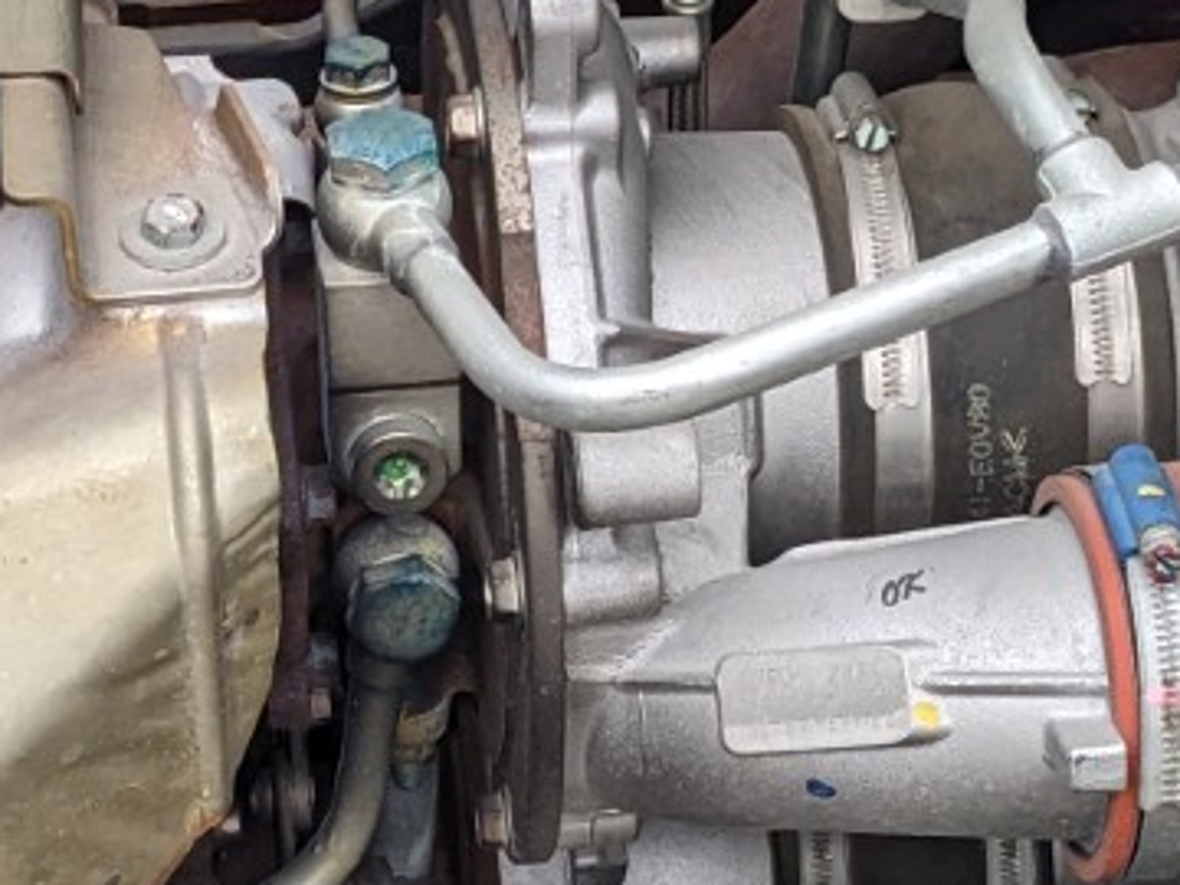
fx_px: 4091
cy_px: 357
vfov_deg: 12.3
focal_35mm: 120
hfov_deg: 16.4
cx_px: 518
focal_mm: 4.38
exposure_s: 1/334
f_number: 1.73
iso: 56
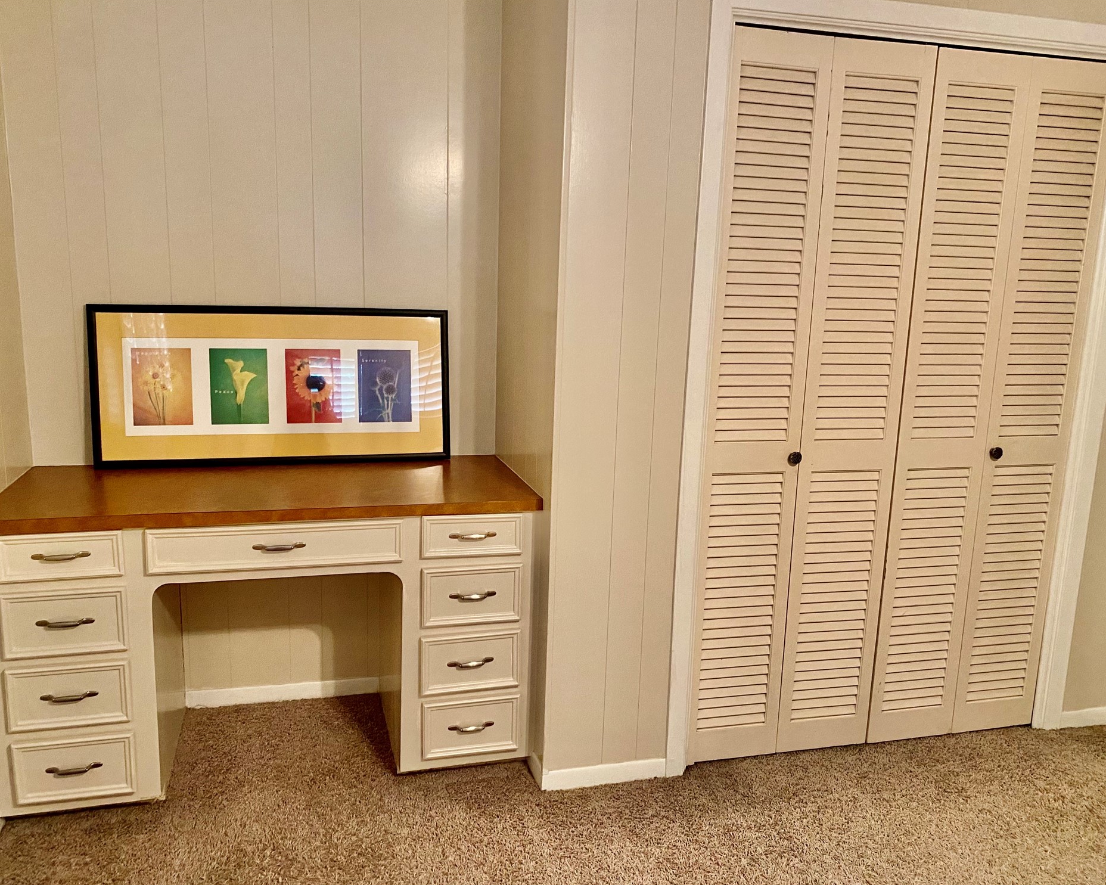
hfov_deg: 62.2
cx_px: 543
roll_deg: -1.8
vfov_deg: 51.5
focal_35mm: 28
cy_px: 454
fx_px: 917
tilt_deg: -11.2
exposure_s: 1/30
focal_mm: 4.25
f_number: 1.8
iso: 500
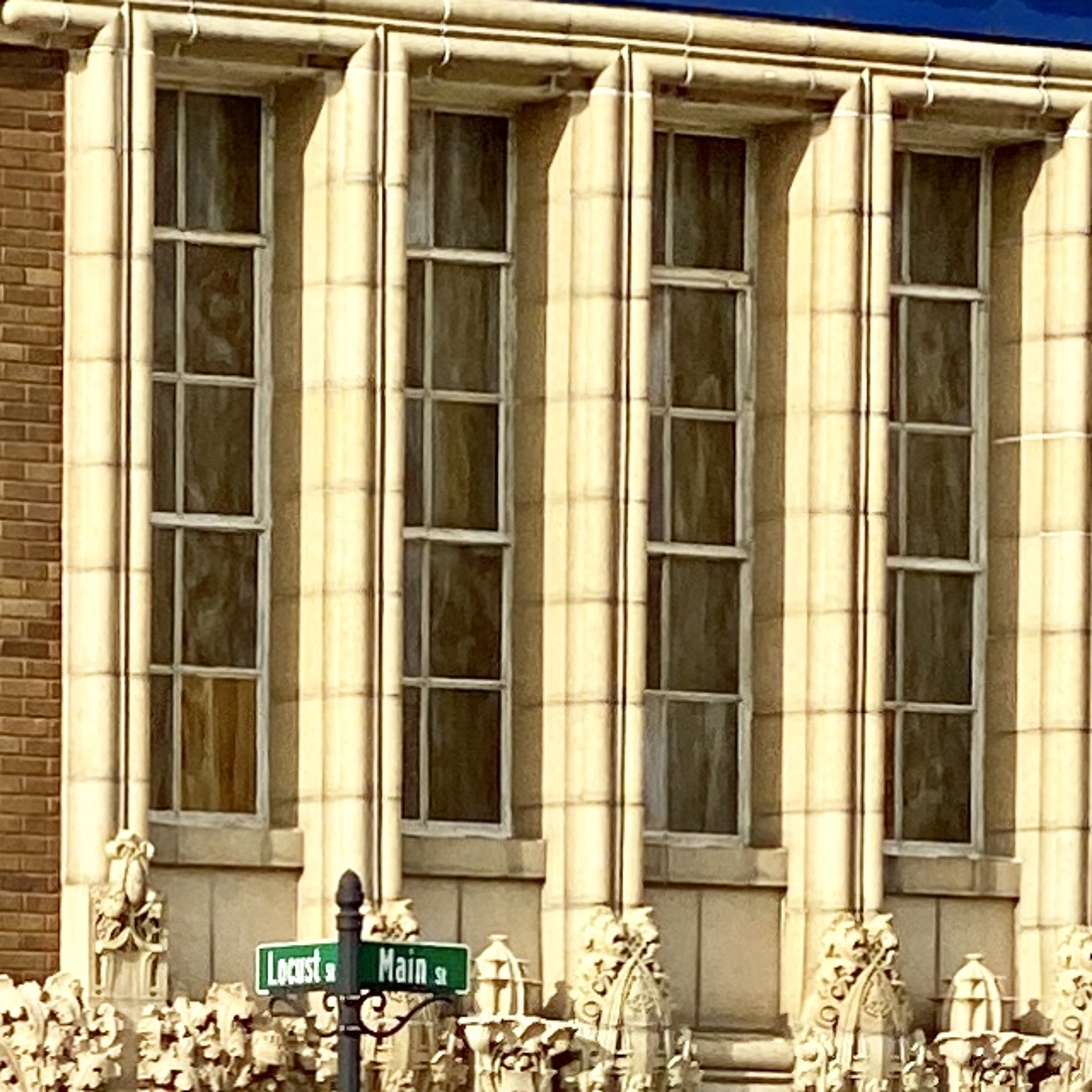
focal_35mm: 282
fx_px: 10065
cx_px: -723
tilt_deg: +2.0
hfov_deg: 6.1
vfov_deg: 6.2
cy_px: 1066
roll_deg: -0.7
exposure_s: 1/1332
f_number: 2
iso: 20
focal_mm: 6
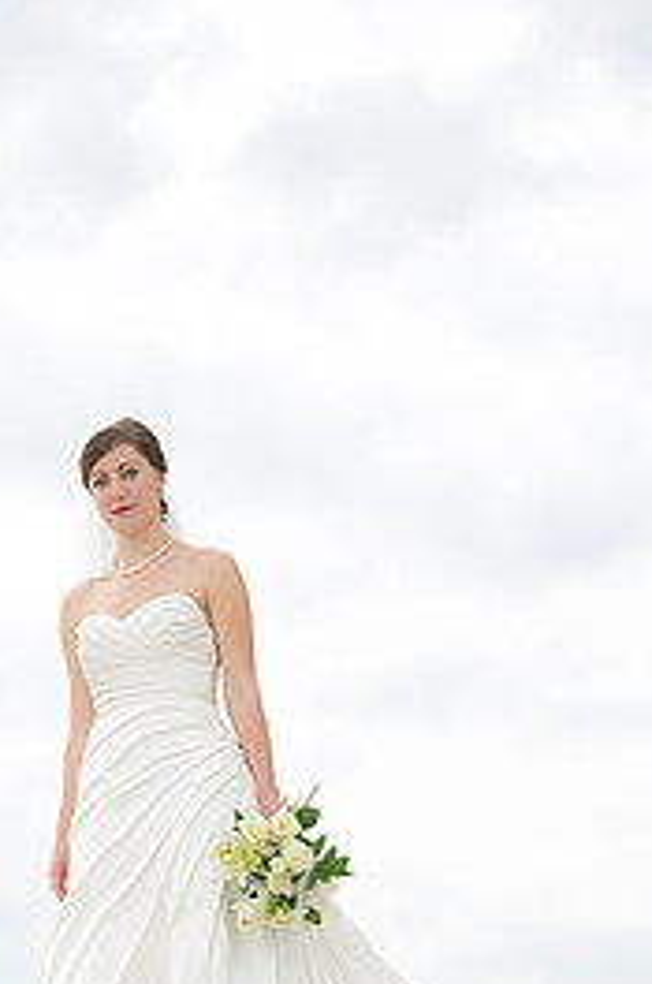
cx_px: 196
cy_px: 593
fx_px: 4554
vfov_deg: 12.3
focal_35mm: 167
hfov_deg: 8.2
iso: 160
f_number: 2.8
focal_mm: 98
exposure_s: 1/250
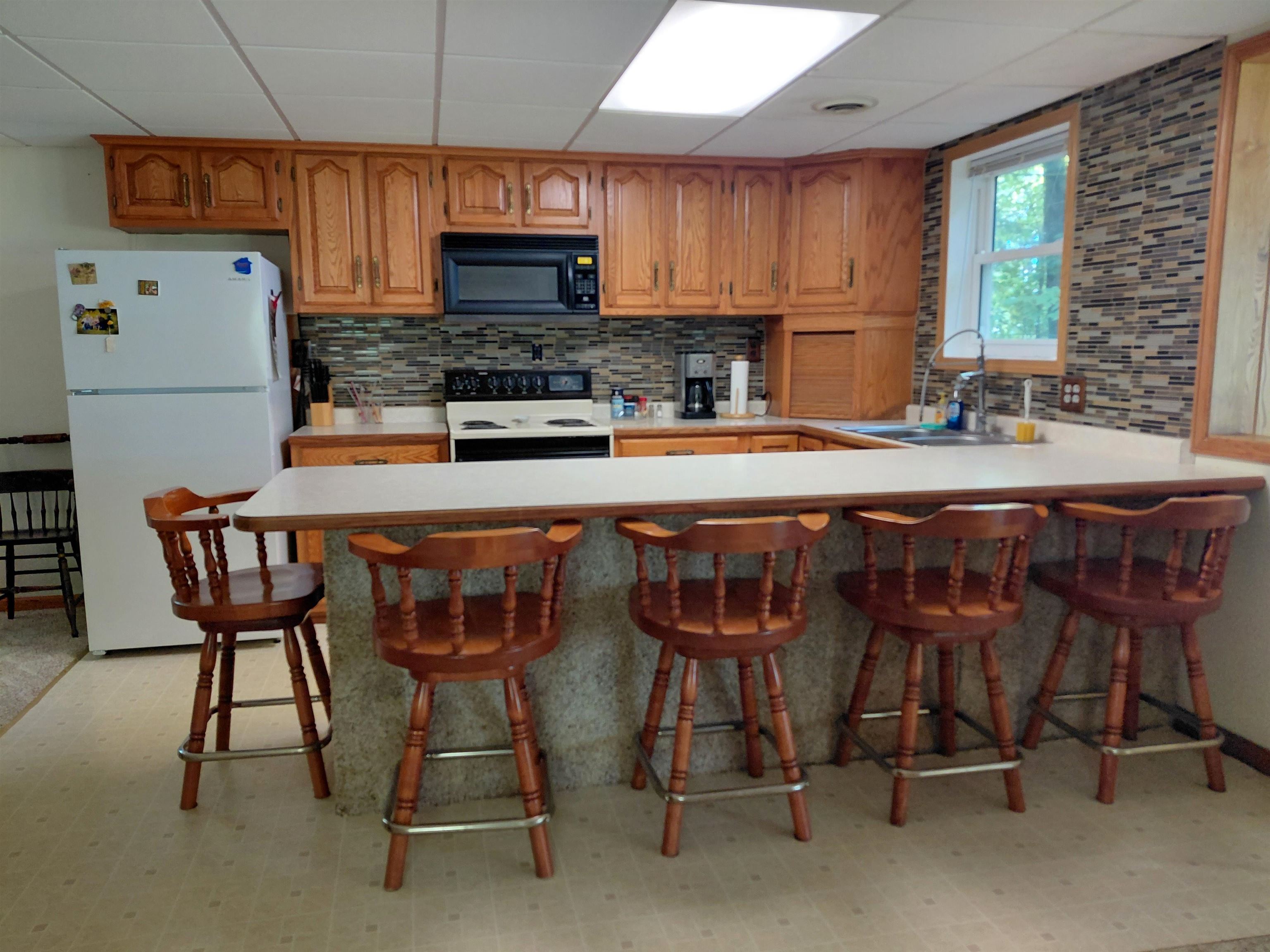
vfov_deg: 54.9
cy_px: 476
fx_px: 917
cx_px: 635
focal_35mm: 25
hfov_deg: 69.4
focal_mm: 4.69
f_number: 1.8
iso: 320
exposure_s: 1/40
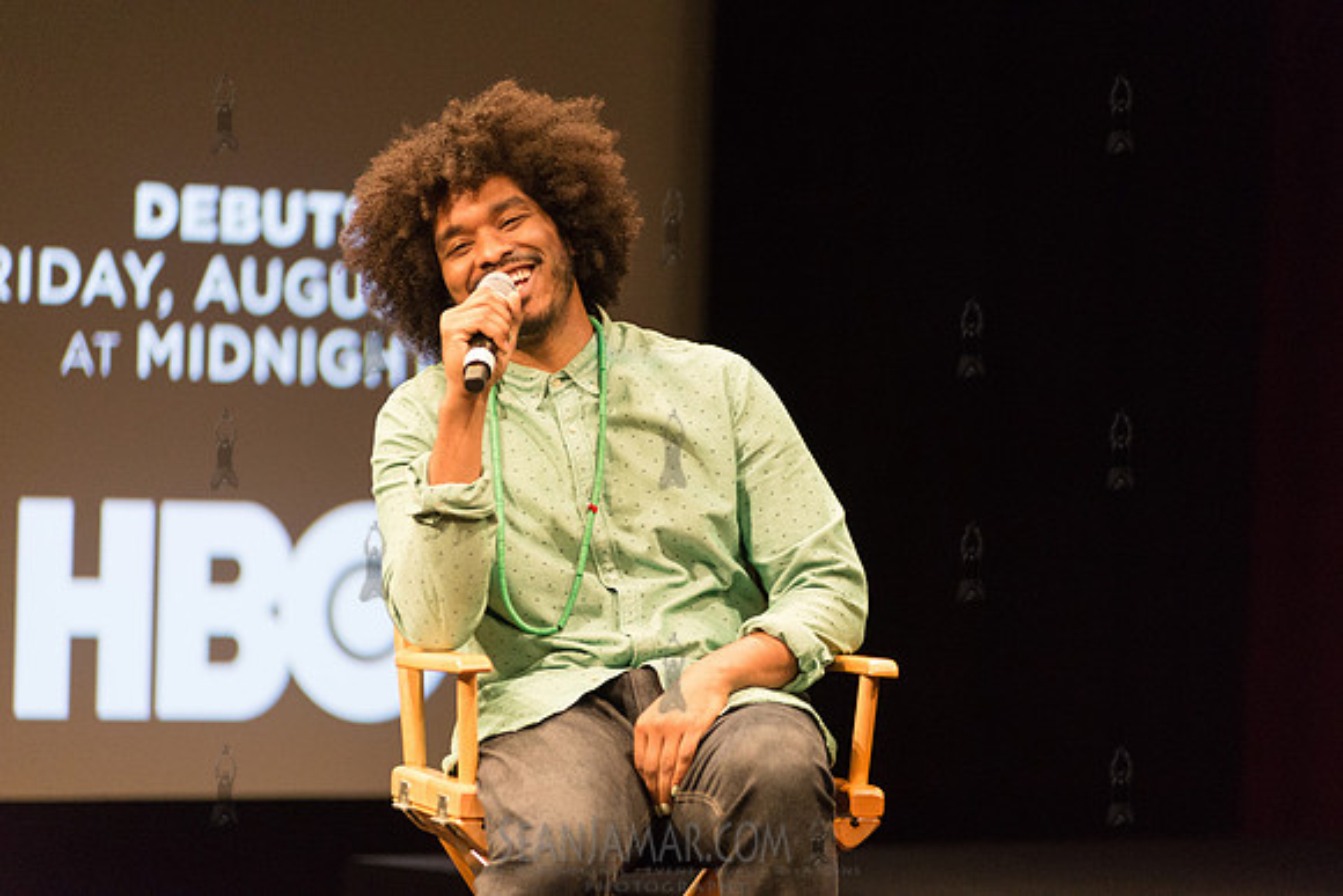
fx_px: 6343
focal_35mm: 170
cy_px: 448
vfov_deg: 8.1
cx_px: 672
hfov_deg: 12.1
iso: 4000
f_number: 2.8
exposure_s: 1/200
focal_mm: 170
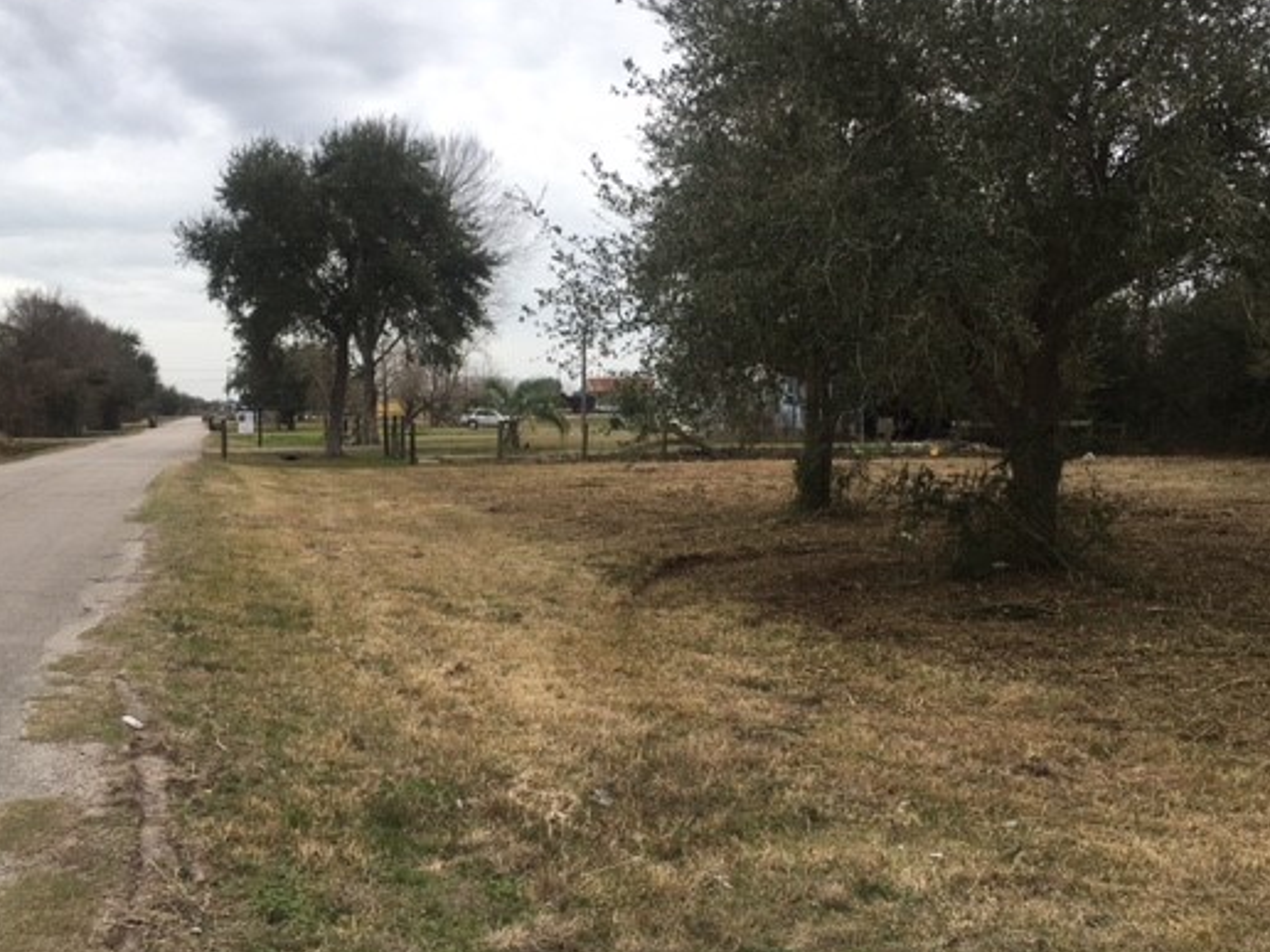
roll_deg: +1.0
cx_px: 655
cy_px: 475
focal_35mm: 36
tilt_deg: +0.5
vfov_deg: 39.7
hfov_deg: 51.3
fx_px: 1321
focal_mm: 4.15
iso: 25
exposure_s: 1/1425
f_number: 2.2
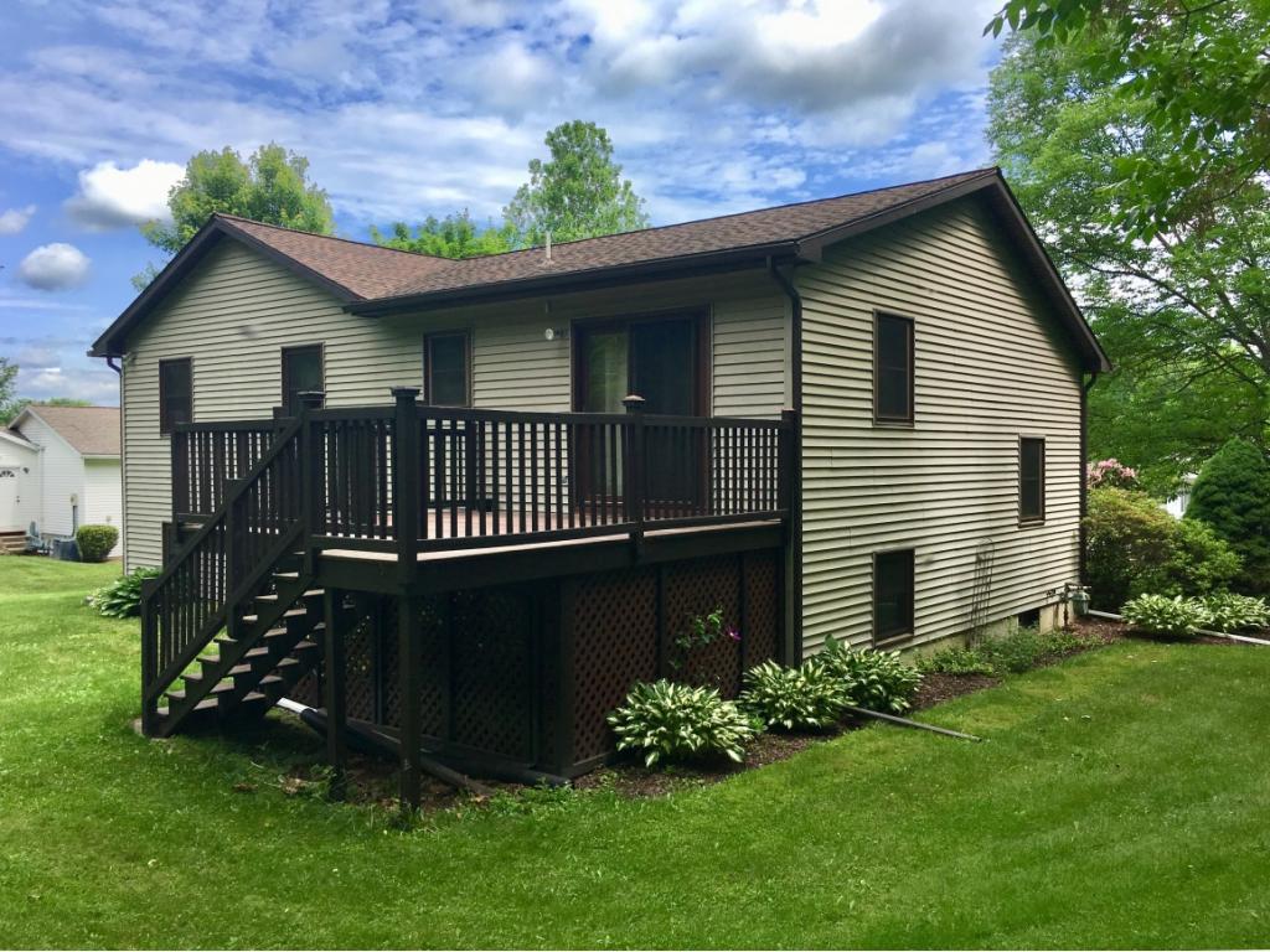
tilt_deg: -2.6
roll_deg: +0.0
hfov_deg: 61.7
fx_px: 1064
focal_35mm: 29
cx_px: 635
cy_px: 476
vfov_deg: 48.2
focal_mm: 4.15
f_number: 2.2
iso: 25
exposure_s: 1/1012
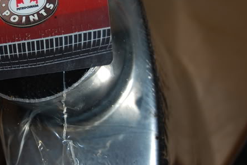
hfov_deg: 19.5
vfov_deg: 13.3
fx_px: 707
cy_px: 48
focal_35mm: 103
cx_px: 30
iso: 400
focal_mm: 38
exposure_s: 1/60
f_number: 4.8
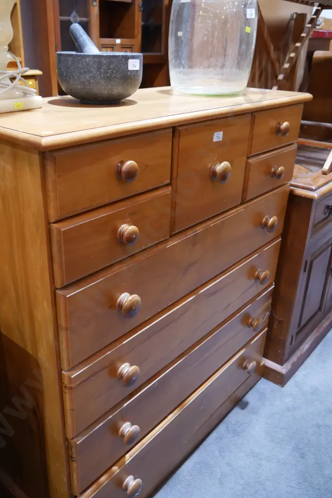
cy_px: 242
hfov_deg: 43.5
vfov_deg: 61.9
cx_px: 143
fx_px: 415
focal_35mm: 30
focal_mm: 14
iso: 800
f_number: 3.5
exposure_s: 1/60
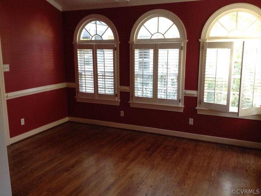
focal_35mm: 35
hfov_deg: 52.6
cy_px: 98
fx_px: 264
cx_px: 130
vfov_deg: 40.7
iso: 100
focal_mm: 4.28
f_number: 2.4
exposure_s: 1/20
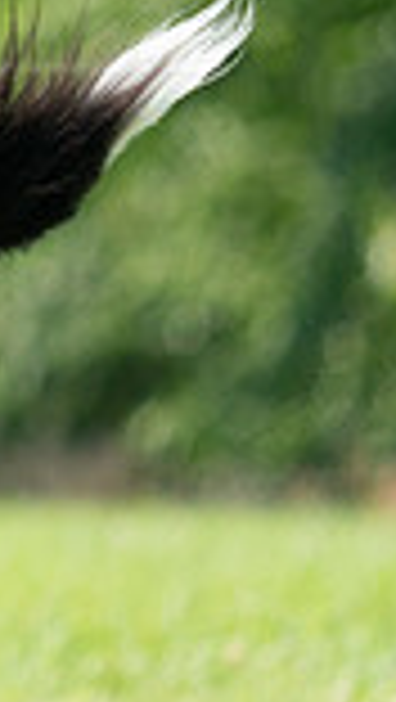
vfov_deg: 1.5
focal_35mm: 1397
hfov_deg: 0.9
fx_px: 26022
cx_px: -513
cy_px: 2
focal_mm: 359
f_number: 6.3
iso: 2500
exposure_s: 1/4000
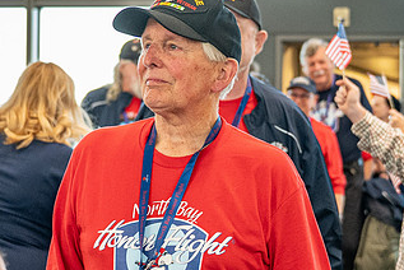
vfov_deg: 11.3
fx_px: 1370
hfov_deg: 16.8
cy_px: 126
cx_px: 177
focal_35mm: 122
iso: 1800
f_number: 2.8
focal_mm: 35
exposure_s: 1/200
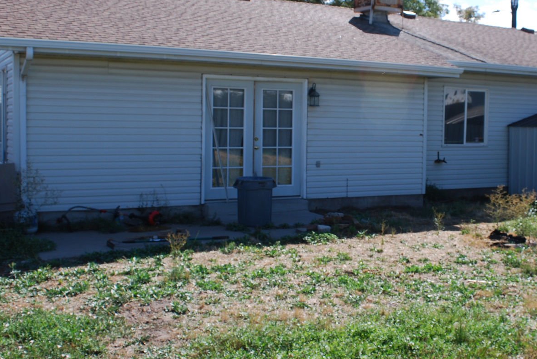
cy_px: 163
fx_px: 702
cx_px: 378
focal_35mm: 47
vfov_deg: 28.7
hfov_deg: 41.1
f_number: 7.1
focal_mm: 18
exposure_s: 1/200
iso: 100
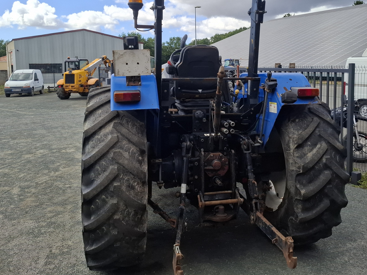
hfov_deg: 56.6
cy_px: 93
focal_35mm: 32
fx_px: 339
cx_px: 209
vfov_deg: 43.6
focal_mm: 5.54
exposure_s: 1/1996
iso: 50
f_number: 1.8
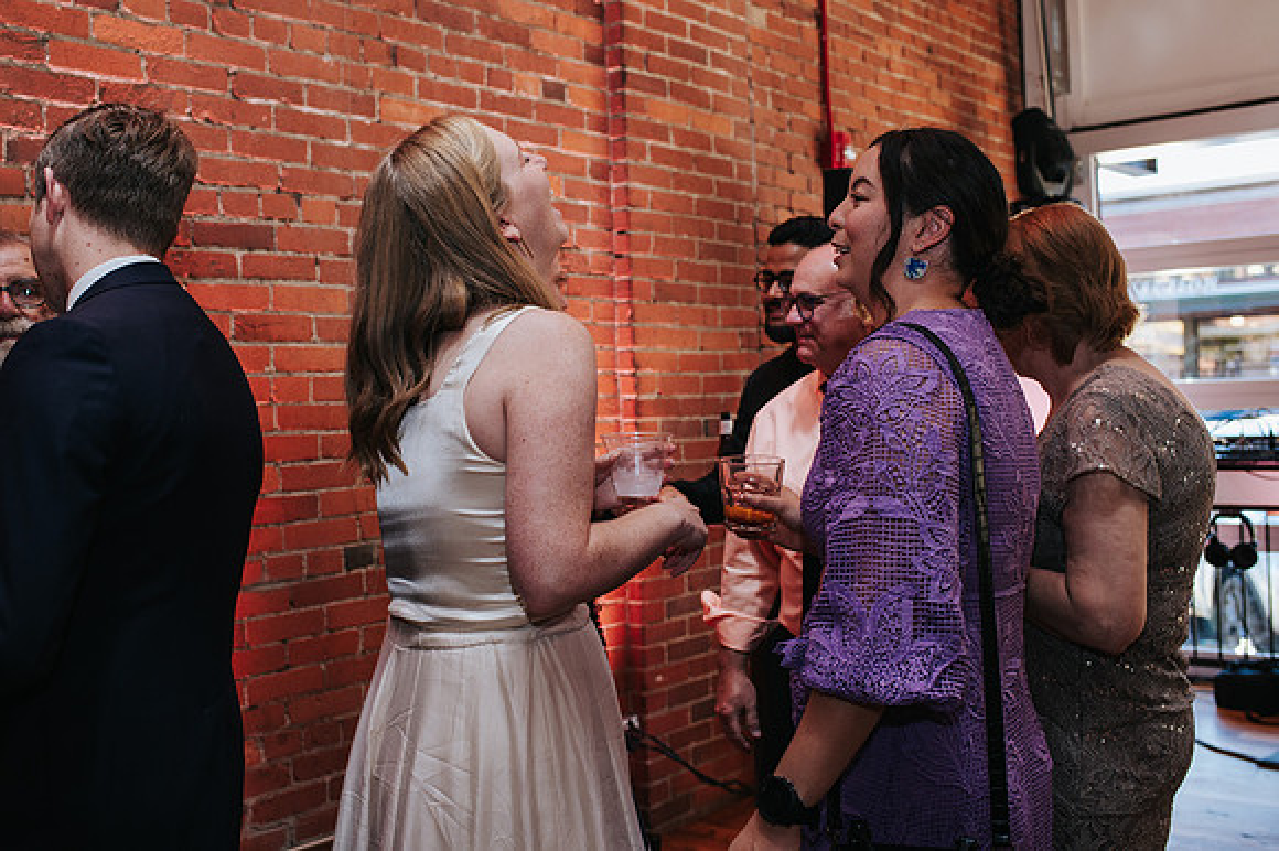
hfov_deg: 49.4
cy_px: 376
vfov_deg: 34.1
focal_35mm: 39
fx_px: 1388
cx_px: 565
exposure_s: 1/200
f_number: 4
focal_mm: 35
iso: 800
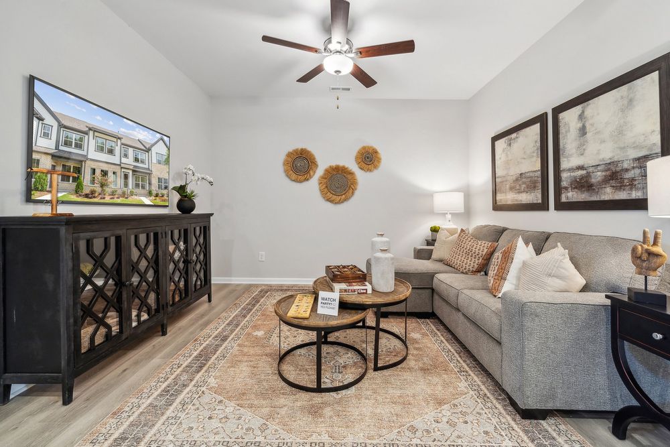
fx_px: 261
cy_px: 224
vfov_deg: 81.2
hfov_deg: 104.2
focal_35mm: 14
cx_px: 335
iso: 160
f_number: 7.1
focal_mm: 14
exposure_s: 1/6
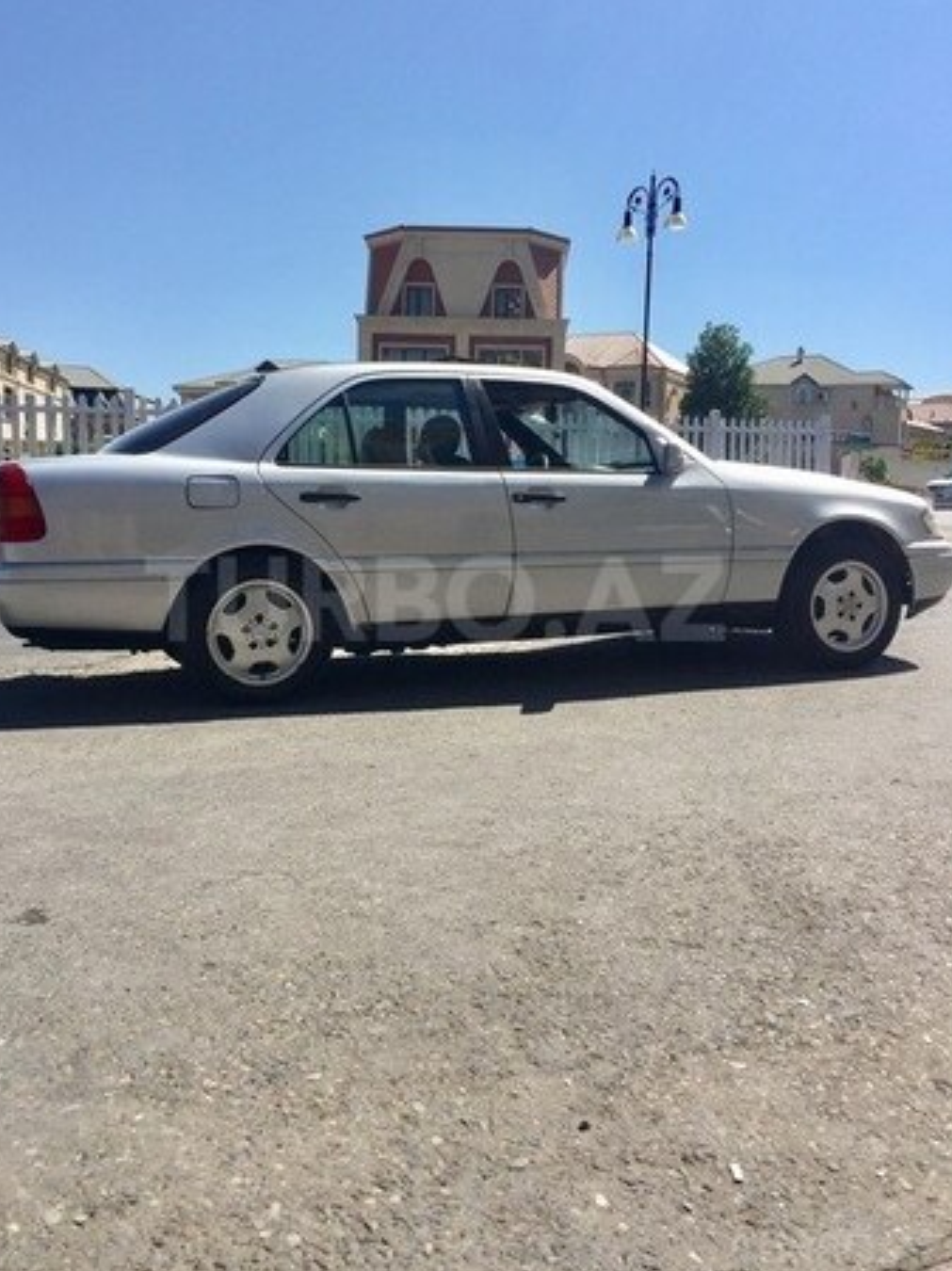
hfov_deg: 44.1
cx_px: 435
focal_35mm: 32
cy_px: 599
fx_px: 1175
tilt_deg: -1.5
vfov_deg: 56.8
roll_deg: -2.1
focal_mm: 4.15
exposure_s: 1/2475
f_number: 2.2
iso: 32
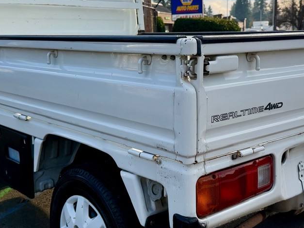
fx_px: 430
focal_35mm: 49
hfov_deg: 38.9
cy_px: 102
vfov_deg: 29.6
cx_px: 167
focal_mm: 6.76
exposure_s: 1/3584
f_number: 1.78
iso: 100
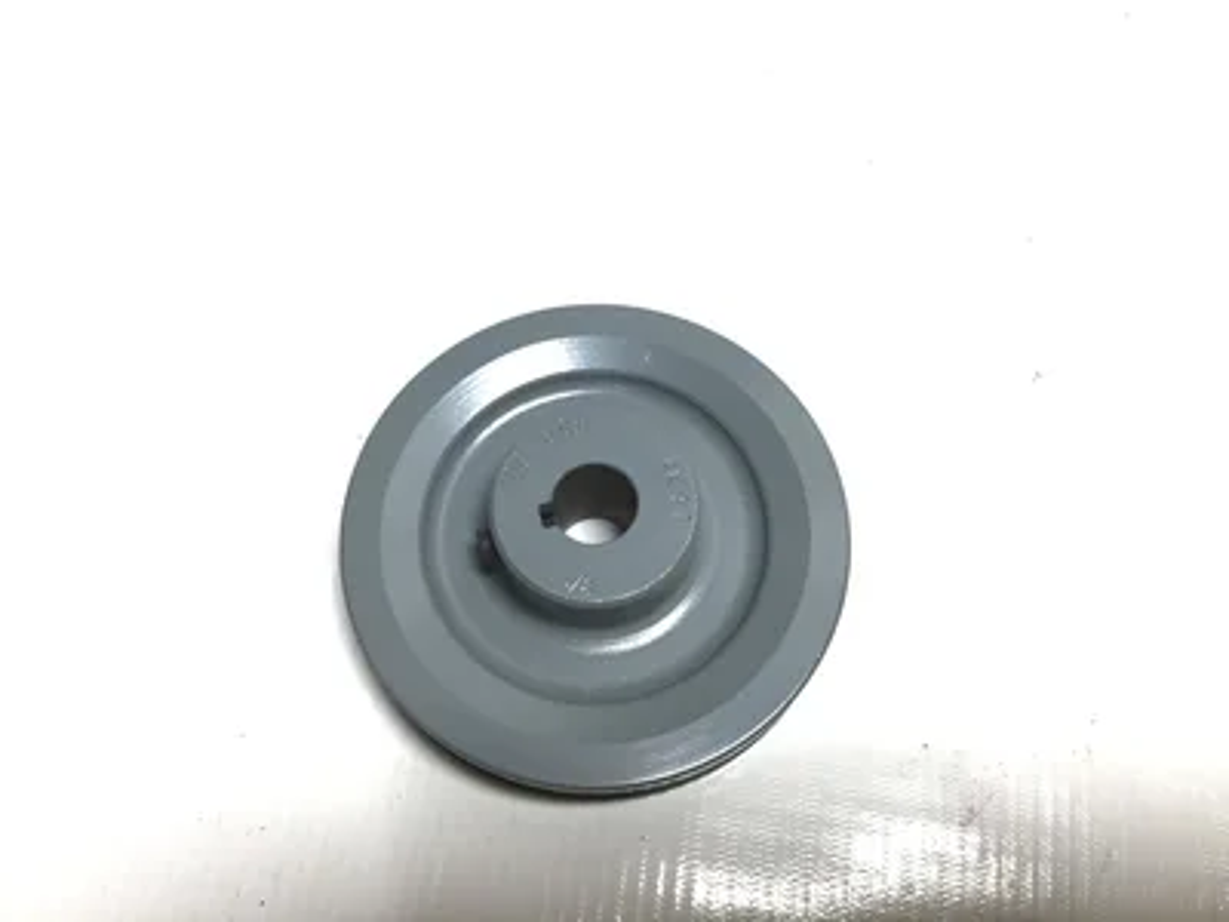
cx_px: 614
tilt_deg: -67.0
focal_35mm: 31
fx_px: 1101
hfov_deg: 58.4
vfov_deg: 45.4
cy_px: 461
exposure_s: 1/120
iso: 40
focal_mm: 3.3
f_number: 2.4
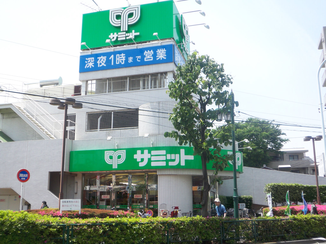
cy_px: 122
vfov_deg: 36.8
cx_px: 163
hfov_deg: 47.9
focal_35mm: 39
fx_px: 367
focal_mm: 6.4
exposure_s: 1/200
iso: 50
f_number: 3.9
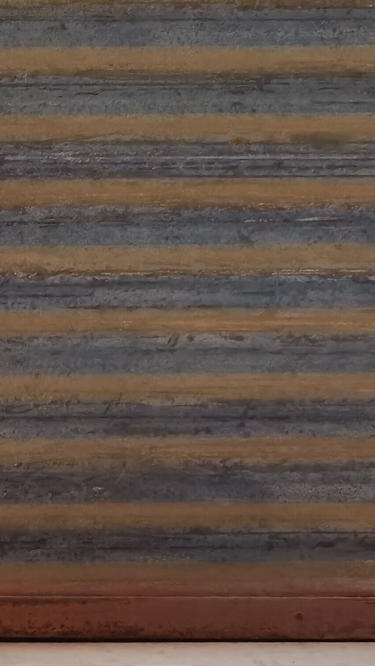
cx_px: -362
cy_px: 478
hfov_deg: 8.2
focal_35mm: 142
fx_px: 2511
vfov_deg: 15.1
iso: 320
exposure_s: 1/50
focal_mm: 6.71
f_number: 1.9
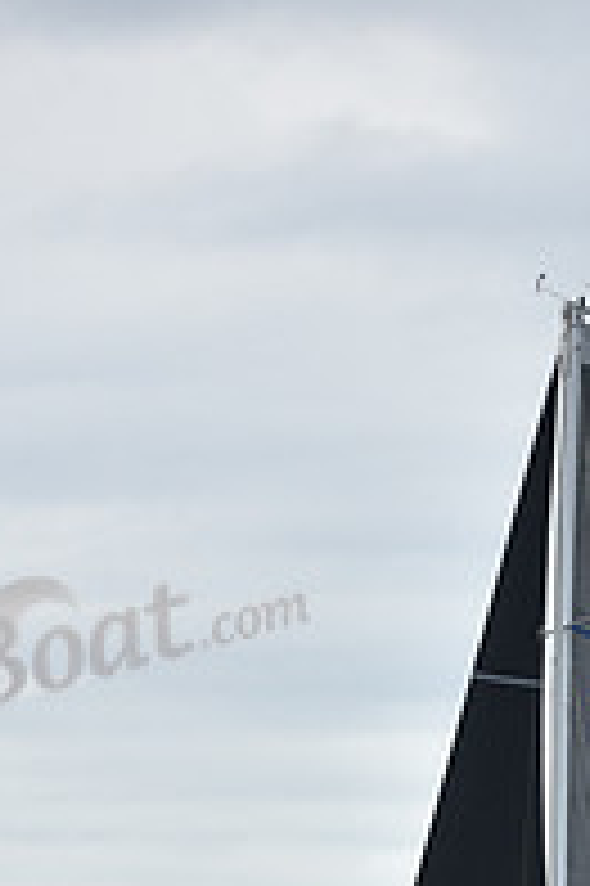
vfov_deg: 3.5
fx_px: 14504
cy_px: 1259
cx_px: 543
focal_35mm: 589
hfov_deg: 2.3
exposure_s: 1/800
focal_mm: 200
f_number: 7.1
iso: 250
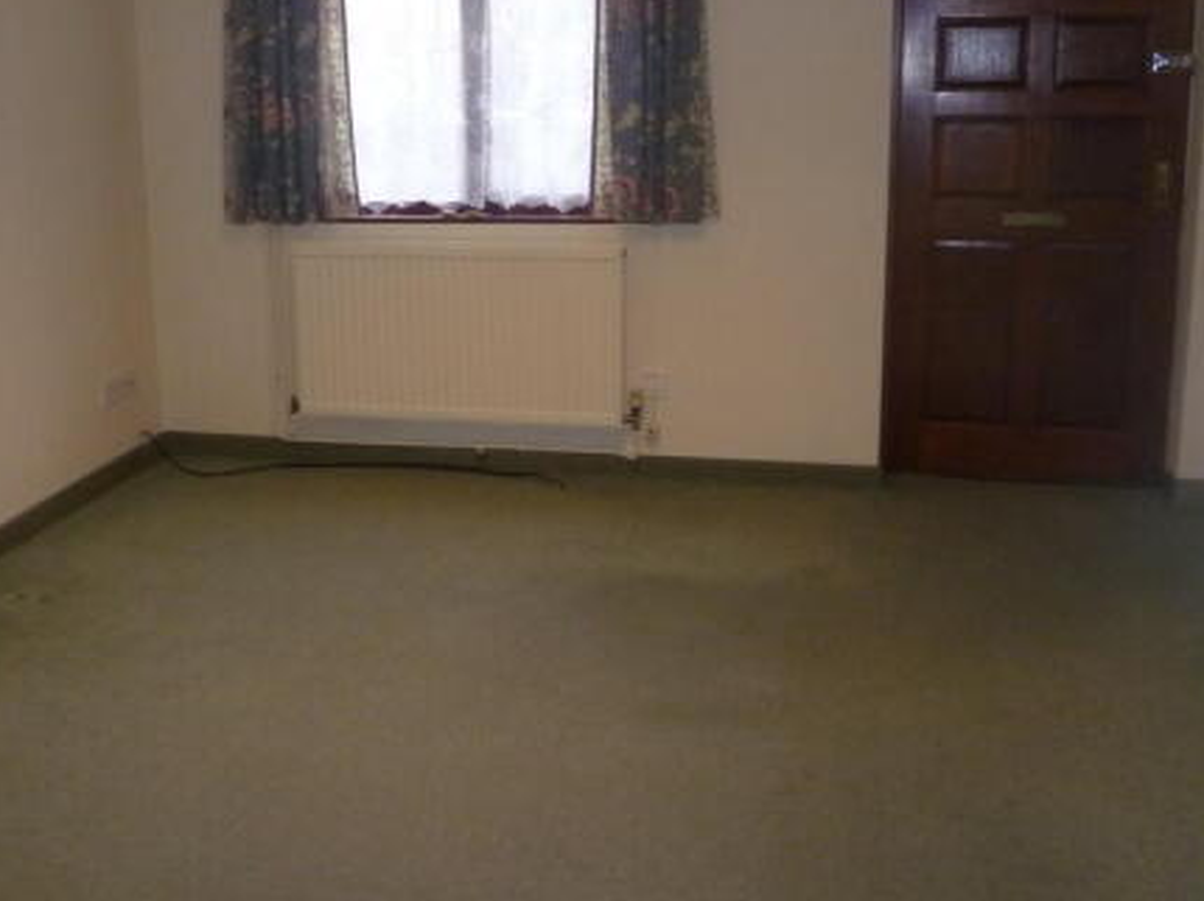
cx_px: 480
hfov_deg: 48.7
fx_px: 1321
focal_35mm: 38
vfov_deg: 37.4
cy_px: 329
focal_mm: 5
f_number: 2.8
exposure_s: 1/30
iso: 320
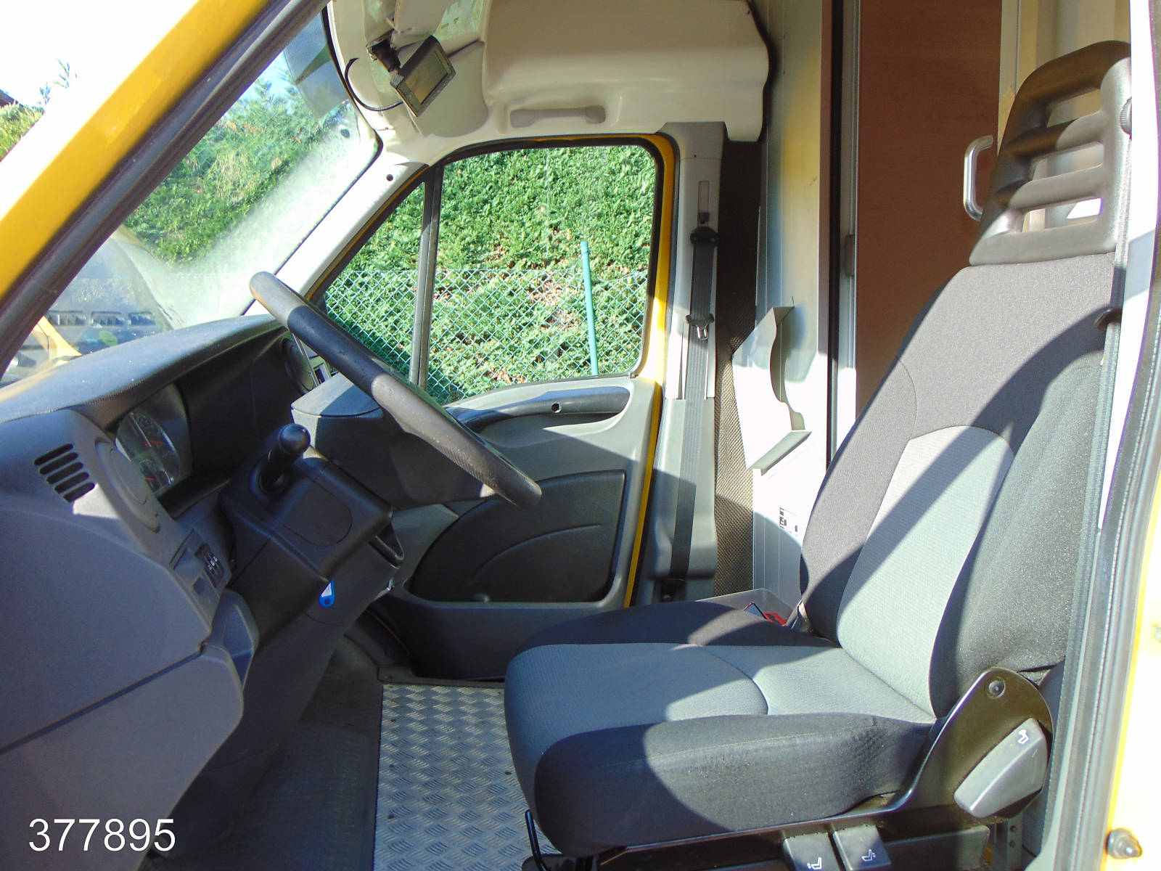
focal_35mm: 30
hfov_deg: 60.0
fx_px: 1006
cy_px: 436
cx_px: 580
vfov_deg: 46.8
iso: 80
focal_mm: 5.4
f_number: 3.1
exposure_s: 1/125
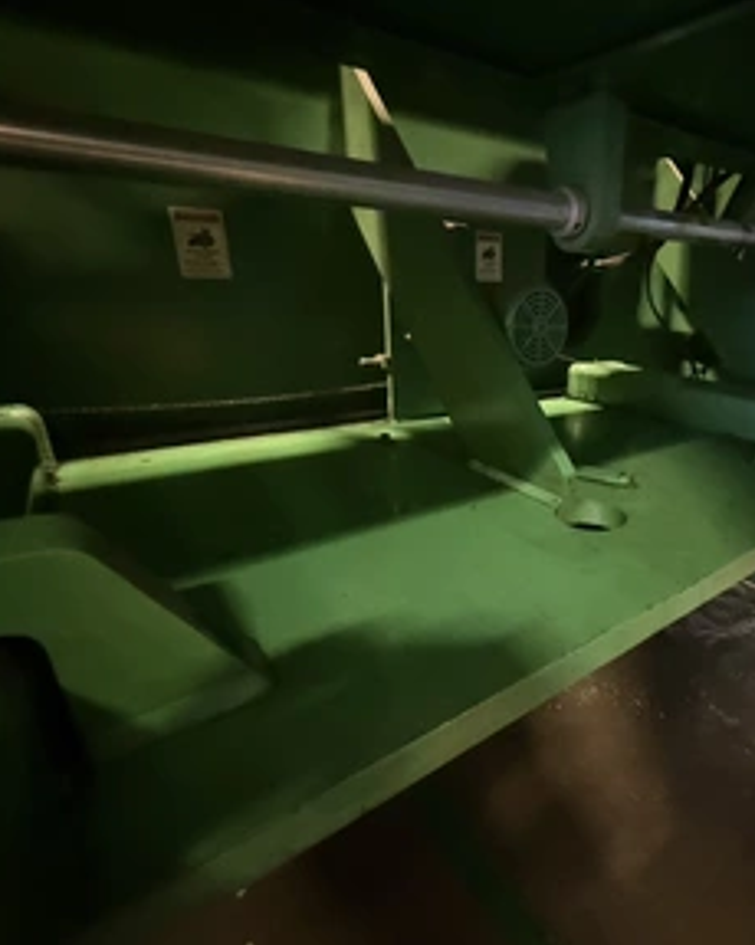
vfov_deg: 83.3
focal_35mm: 19
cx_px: 532
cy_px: 479
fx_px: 531
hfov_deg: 67.8
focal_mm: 2.22
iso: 2000
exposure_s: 1/30
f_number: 2.2
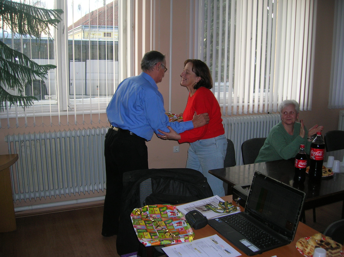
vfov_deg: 41.7
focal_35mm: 34
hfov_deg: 54.0
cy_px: 128
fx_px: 338
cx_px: 172
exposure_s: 1/60.1
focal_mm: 5.7
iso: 62
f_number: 2.9
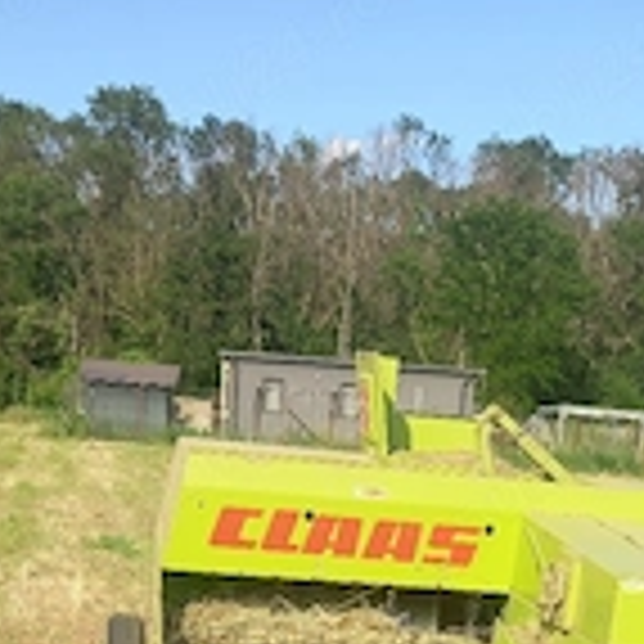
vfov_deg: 24.2
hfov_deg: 27.7
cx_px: 333
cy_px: 842
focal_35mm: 62
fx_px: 1305
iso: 25
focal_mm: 4.6
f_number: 2
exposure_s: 1/455
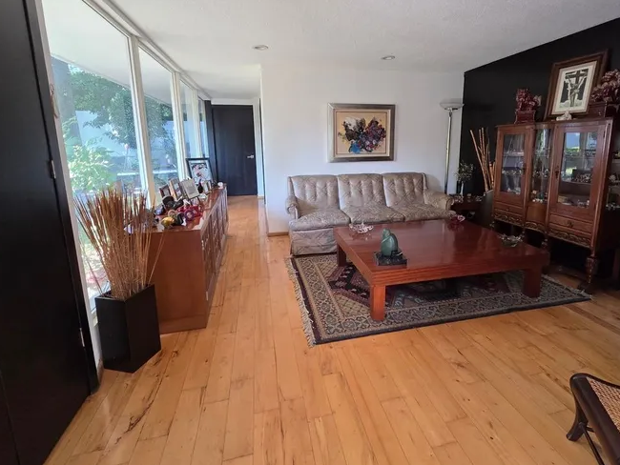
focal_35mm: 16
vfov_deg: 77.5
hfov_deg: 94.2
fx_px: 287
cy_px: 193
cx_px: 338
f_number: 2.2
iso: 200
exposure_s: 1/120
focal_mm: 2.2
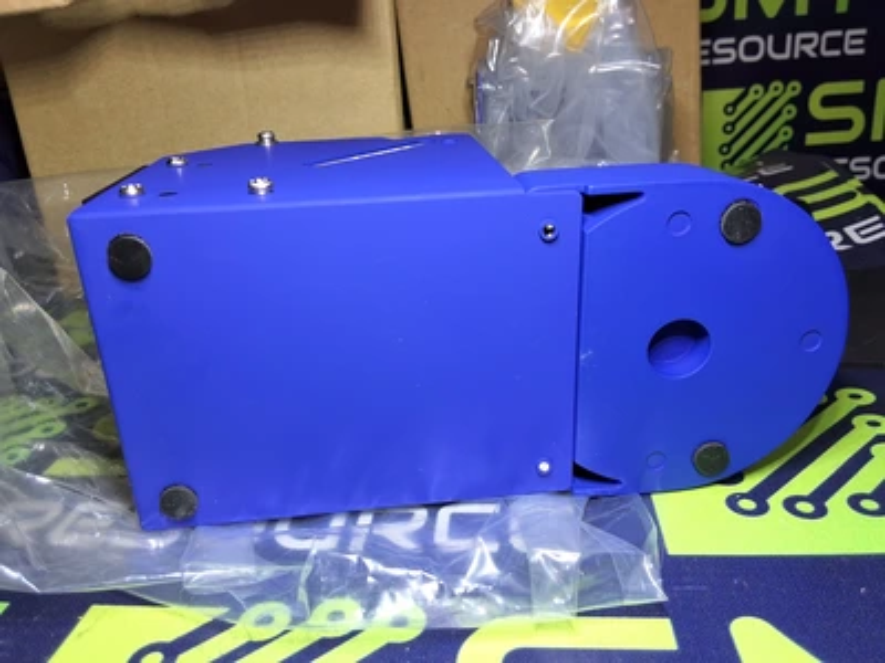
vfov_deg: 49.7
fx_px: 716
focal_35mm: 28
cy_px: 332
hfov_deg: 63.4
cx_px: 442
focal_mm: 2.91
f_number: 1.9
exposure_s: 1/60
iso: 40
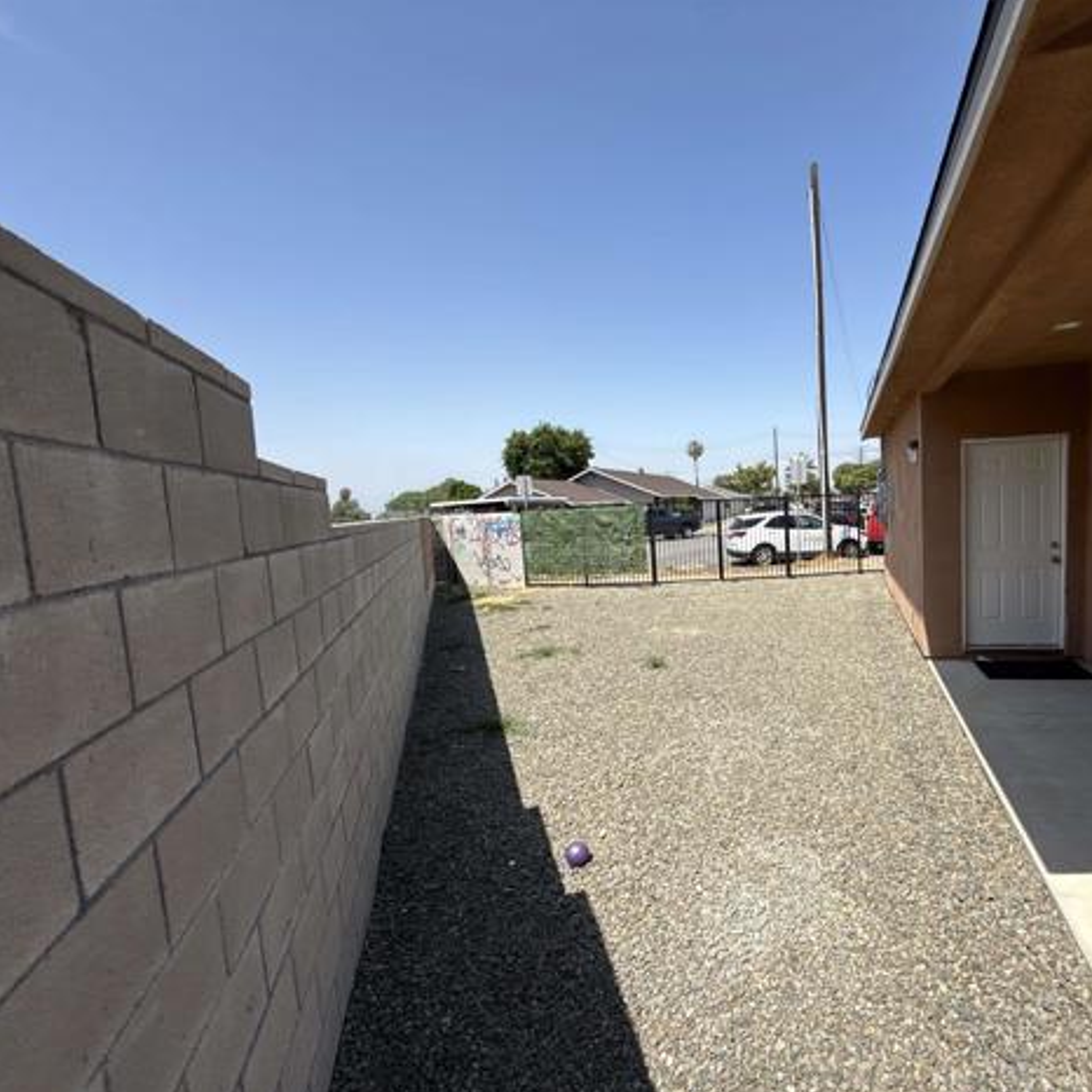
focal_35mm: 17
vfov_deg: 84.0
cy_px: 560
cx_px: 726
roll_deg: +1.8
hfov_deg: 81.2
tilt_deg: -5.4
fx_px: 607
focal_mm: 2.22
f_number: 2.2
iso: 50
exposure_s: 1/2506
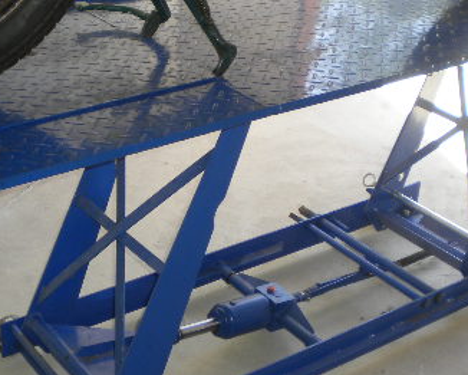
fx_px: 928
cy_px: 161
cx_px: 161
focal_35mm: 67
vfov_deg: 22.8
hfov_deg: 28.1
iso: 80
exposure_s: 1/85.5
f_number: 3.1
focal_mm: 6.3
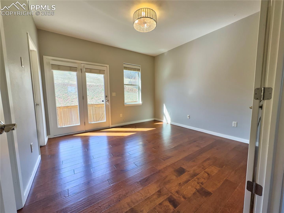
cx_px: 142
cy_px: 106
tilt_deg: -5.6
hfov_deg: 102.0
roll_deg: +0.8
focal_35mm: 14
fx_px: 115
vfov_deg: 85.7
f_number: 2.2
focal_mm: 2.2
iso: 40
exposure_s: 1/227
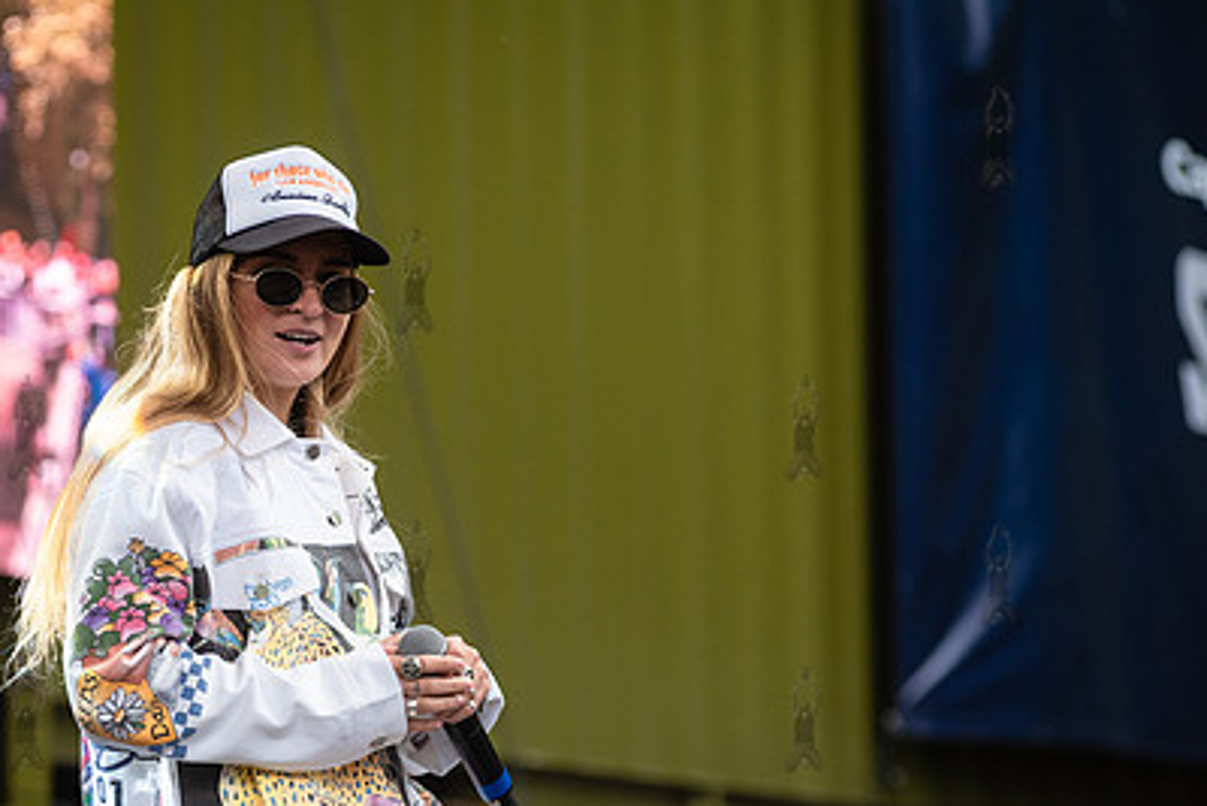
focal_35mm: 226
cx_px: 348
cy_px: 616
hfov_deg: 9.1
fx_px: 7580
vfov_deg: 6.1
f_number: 4
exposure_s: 1/320
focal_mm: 145
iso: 640
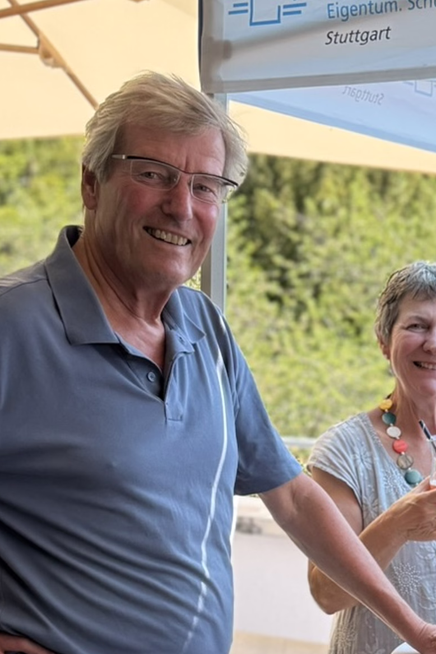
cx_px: 556
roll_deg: -2.7
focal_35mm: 77
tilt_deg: -10.7
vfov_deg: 25.3
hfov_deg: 16.8
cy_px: 614
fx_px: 1399
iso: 100
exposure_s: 1/1174
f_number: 1.78
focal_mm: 6.76
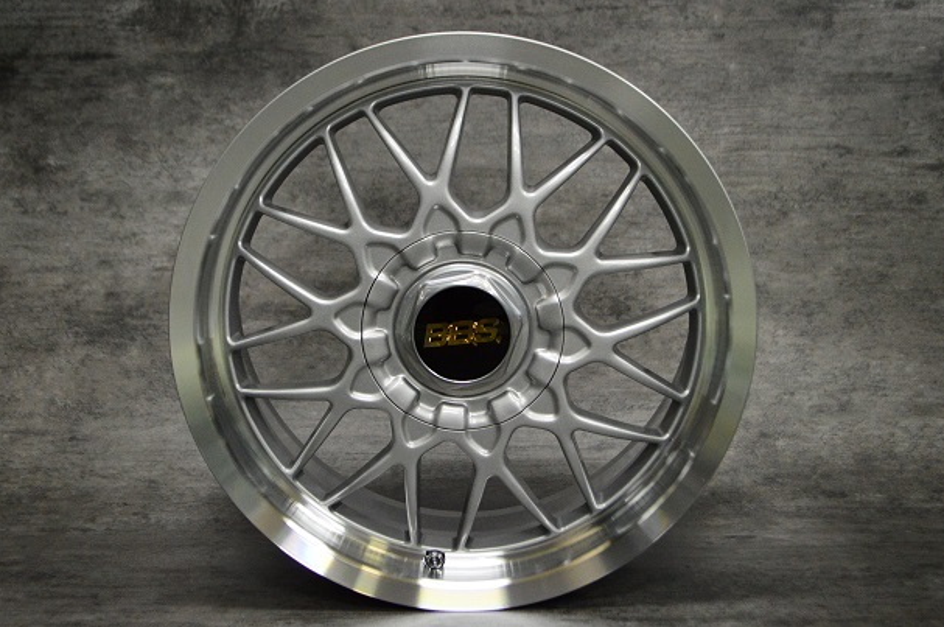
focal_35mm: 55
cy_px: 313
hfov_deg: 36.6
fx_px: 1428
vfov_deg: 24.8
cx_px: 462
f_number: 5
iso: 2800
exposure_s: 1/60
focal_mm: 35
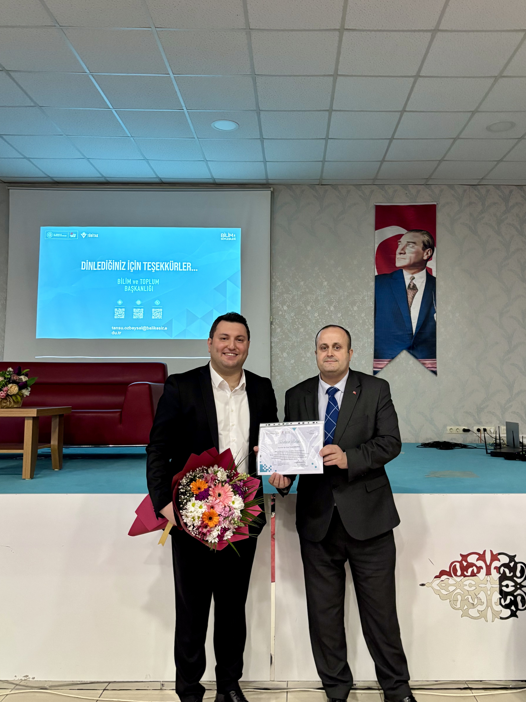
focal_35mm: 31
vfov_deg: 58.3
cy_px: 319
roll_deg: -0.8
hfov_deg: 45.3
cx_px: 305
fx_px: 628
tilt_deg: +5.8
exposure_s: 1/60
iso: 500
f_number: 1.6
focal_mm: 5.96
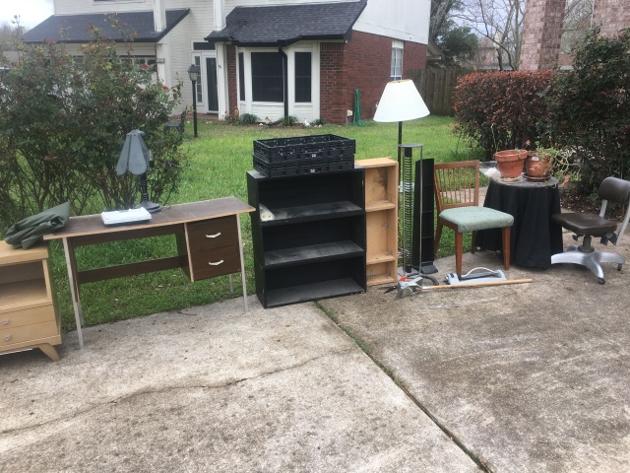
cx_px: 315
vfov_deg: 48.2
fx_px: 528
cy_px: 236
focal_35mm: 29
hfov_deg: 61.7
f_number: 2.2
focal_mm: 4.15
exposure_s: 1/442
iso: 25
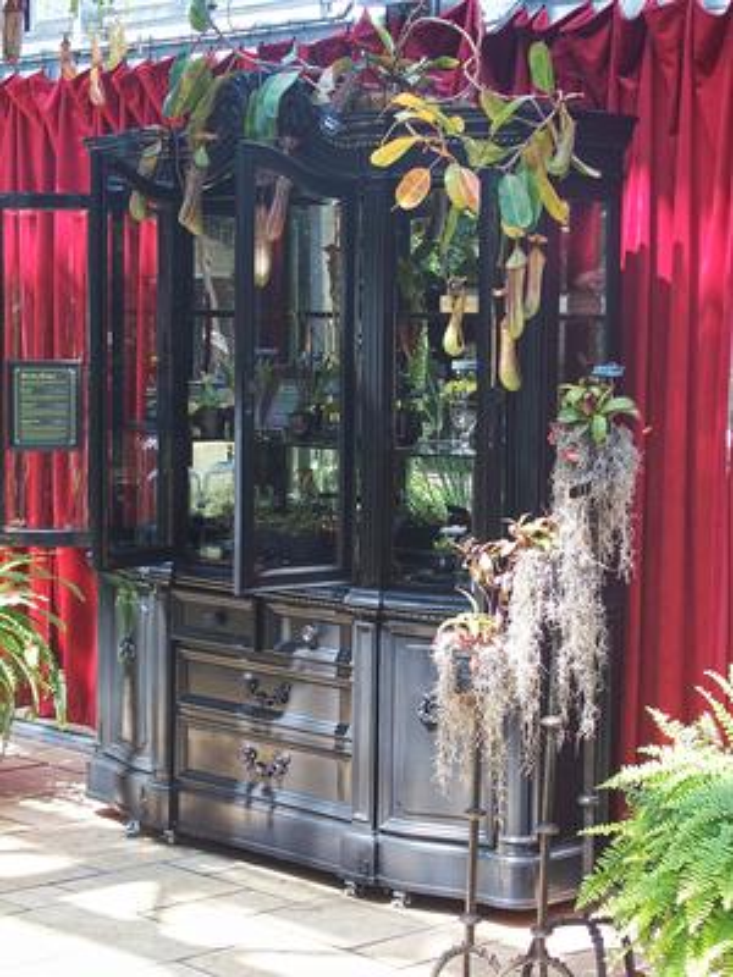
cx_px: 366
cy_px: 488
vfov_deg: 27.8
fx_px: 1976
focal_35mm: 70
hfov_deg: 21.0
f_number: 3.2
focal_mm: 14.5
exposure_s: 1/160
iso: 100
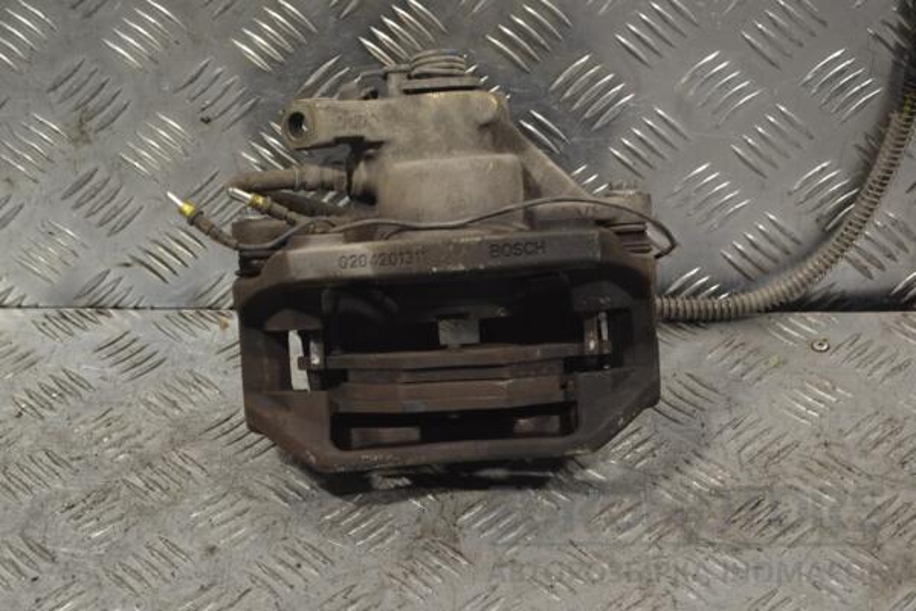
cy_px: 306
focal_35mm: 82
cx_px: 458
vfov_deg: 16.6
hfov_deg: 24.6
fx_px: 2099
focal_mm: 55
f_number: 5.6
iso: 450
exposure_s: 1/60
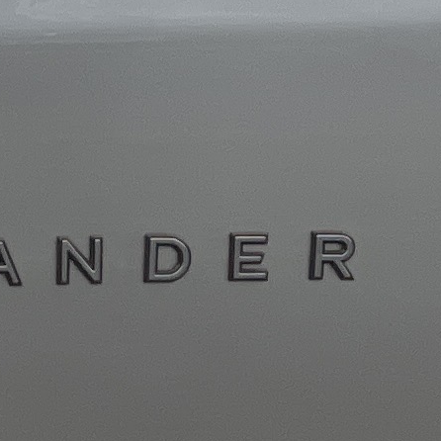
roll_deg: -2.2
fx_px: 7365
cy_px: 177
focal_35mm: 511
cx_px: -1075
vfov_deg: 3.4
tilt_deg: -7.2
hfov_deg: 3.3
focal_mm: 7.5
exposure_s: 1/1263
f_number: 2.2
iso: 32
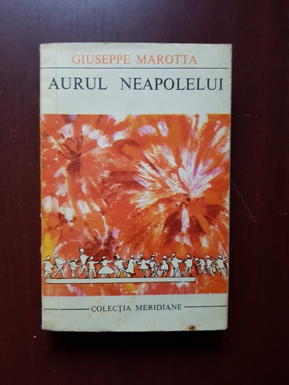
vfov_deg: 67.3
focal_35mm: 26
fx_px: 289
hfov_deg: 53.1
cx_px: 144
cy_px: 192
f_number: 1.7
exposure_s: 1/11
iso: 200
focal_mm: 4.3
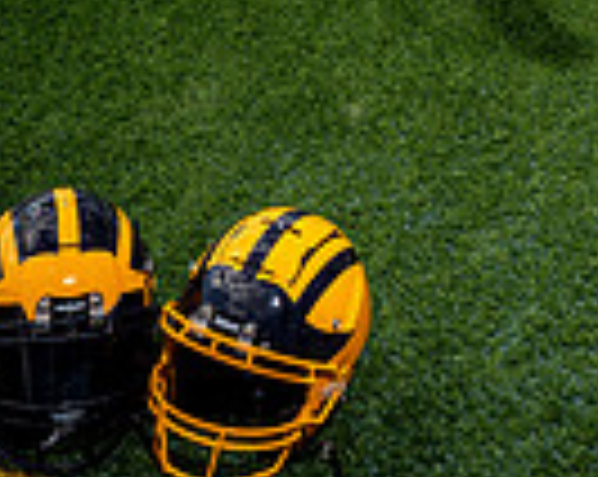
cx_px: 499
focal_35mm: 89
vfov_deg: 14.1
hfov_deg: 21.2
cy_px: -518
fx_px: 1573
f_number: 8
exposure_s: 1/250
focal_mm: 28
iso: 125
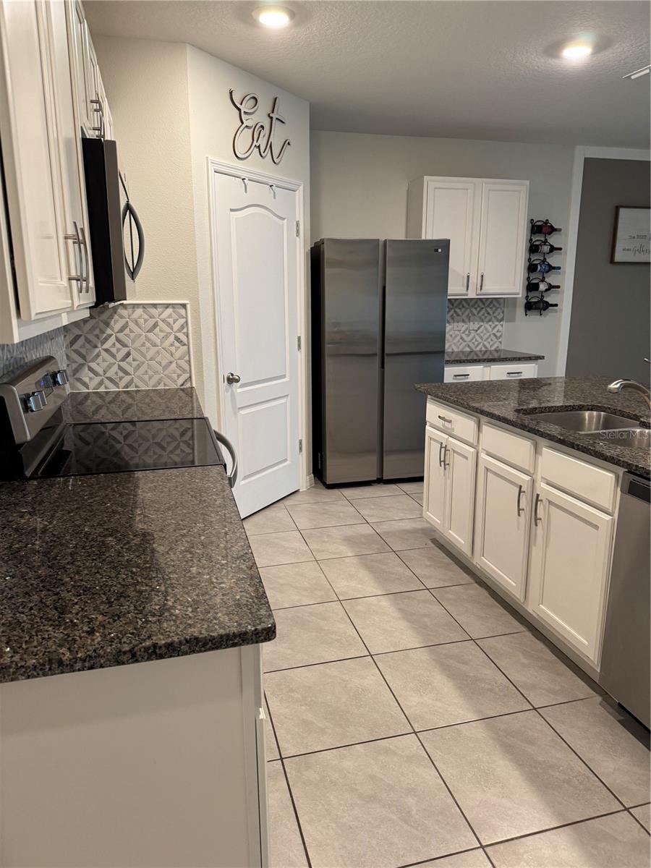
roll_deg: +1.0
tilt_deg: -13.8
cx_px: 326
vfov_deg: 71.6
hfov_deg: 56.8
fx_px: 602
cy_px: 434
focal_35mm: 24
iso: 200
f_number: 1.78
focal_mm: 6.76
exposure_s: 1/60
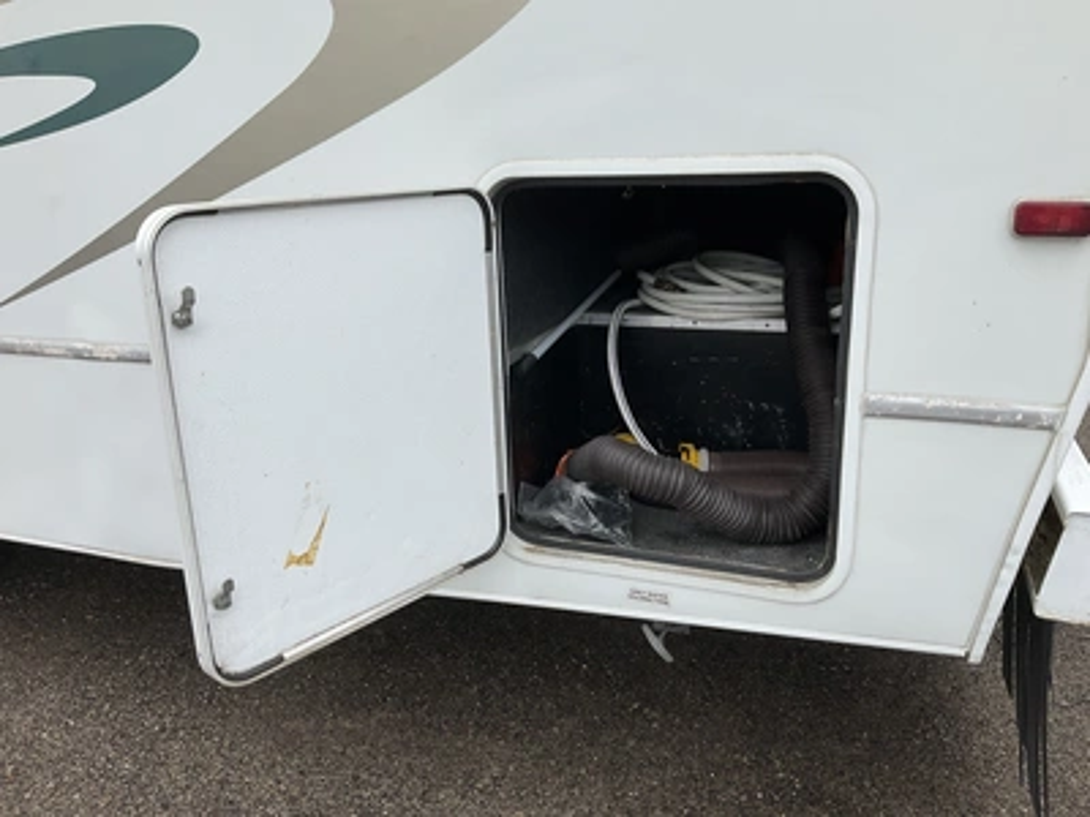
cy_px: 408
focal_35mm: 29
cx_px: 545
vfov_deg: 48.2
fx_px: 913
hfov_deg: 61.7
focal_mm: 3
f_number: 1.8
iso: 25
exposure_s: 1/1144
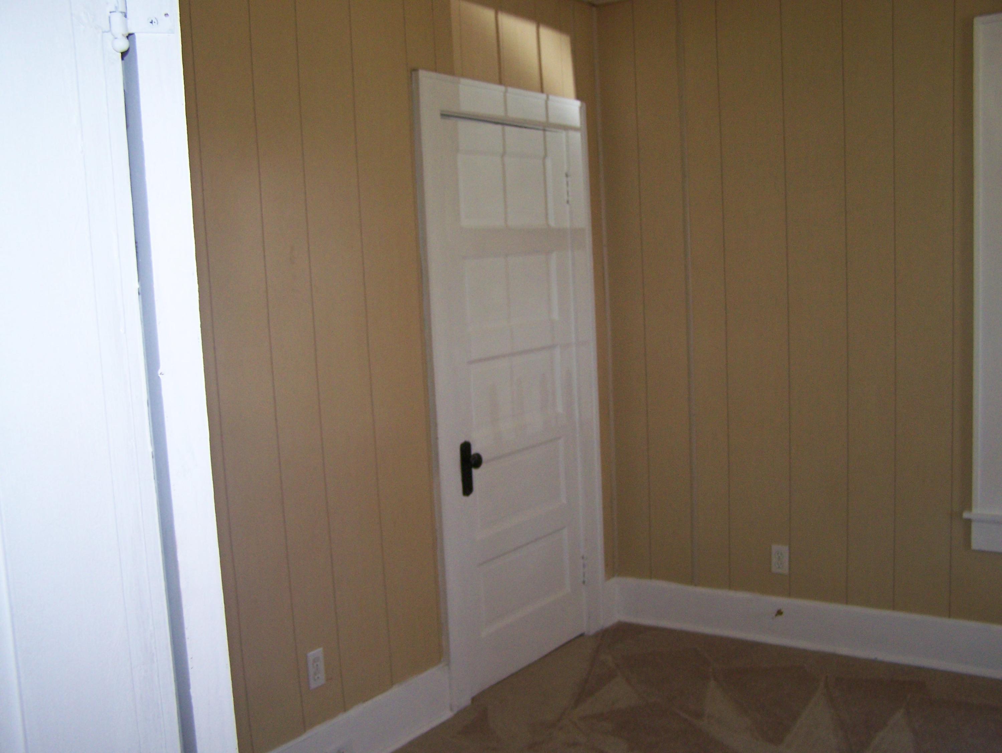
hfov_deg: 48.9
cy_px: 376
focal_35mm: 38
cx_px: 501
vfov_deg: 37.8
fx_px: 1101
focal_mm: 6.3
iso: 160
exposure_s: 1/60
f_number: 2.8
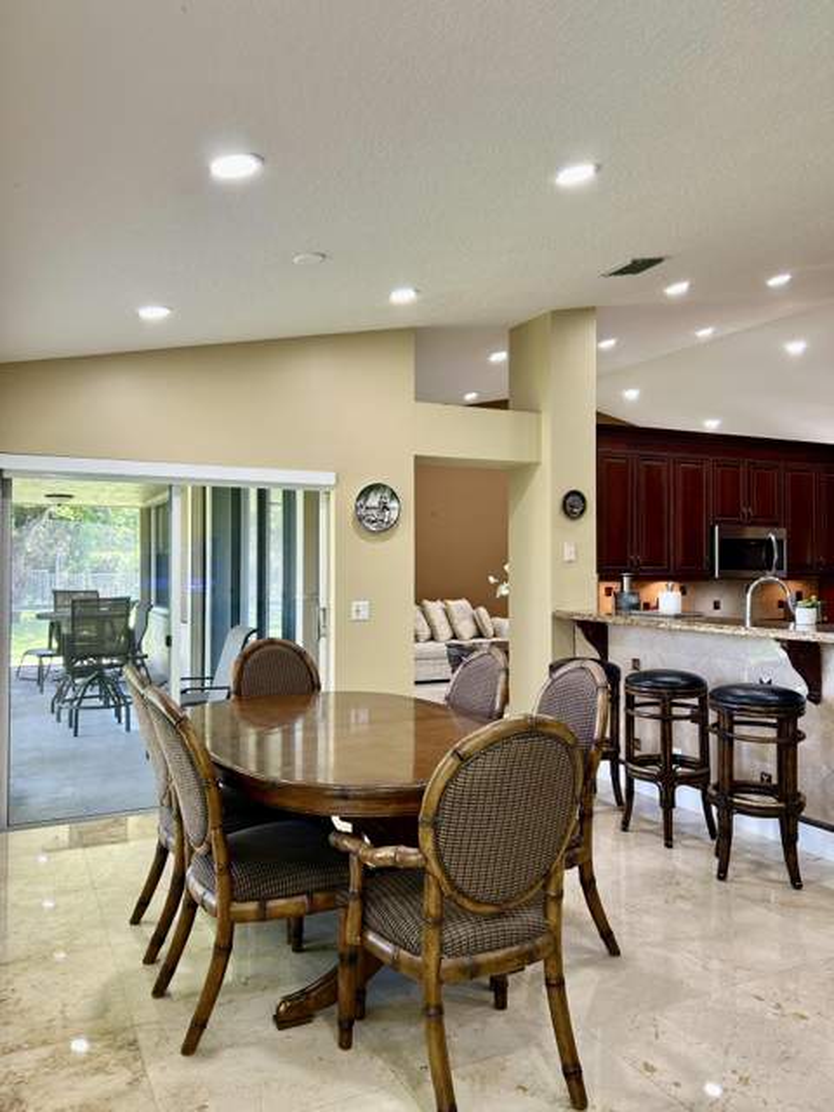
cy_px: 556
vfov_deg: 67.3
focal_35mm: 26
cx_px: 417
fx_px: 835
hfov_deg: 53.1
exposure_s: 1/60
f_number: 1.5
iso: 64
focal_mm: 5.7
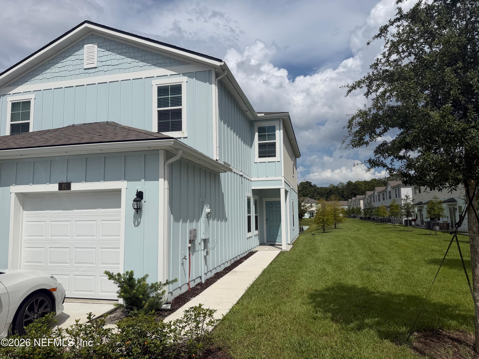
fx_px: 332
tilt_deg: +4.7
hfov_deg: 71.6
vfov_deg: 56.8
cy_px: 180
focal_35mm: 24
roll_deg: +0.9
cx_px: 240
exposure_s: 1/17544
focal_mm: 6.76
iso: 80
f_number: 1.78
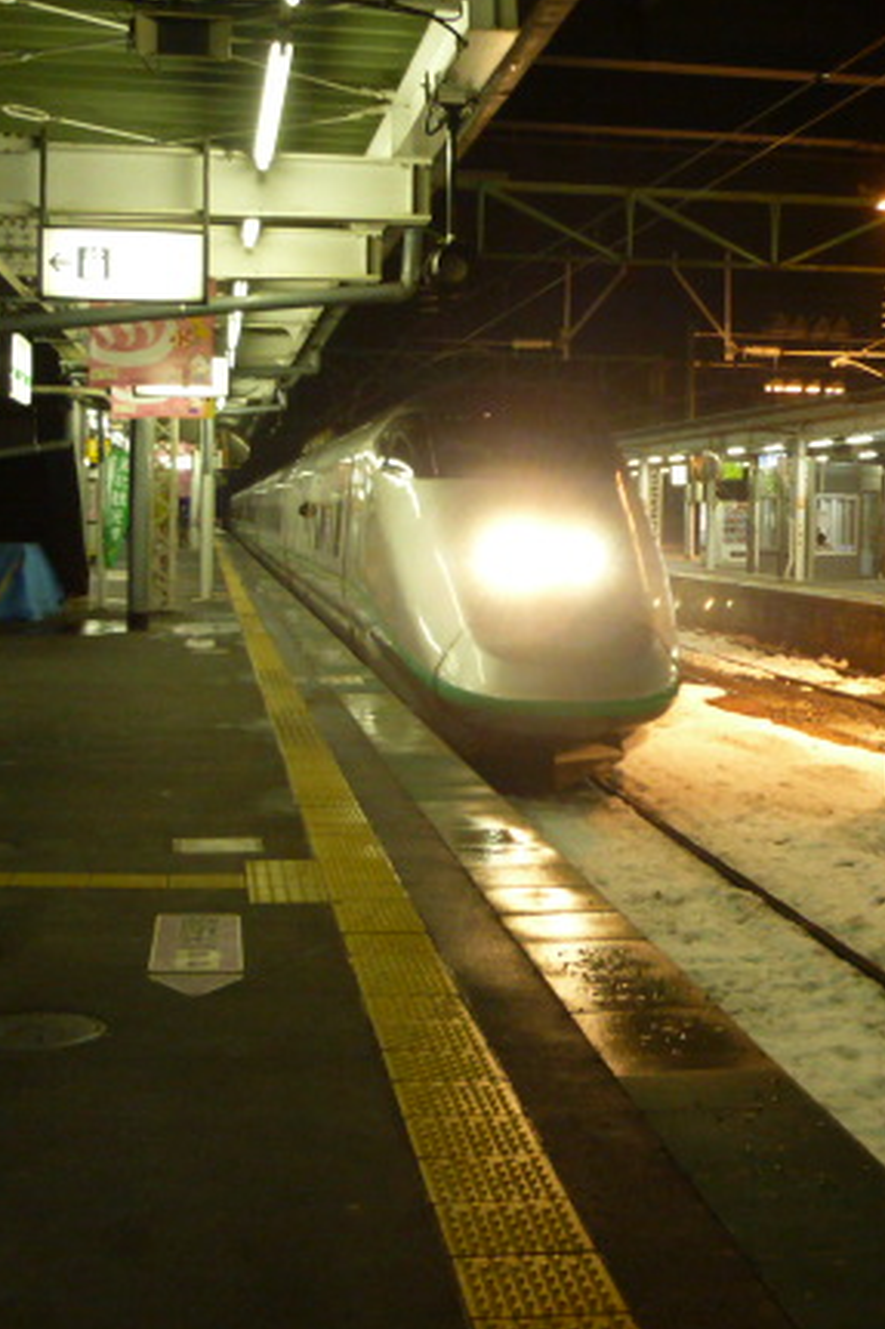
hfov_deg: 26.3
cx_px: 611
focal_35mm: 51
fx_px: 1882
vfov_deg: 38.8
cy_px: 592
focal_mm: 5.5
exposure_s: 1/25
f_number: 2.8
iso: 400
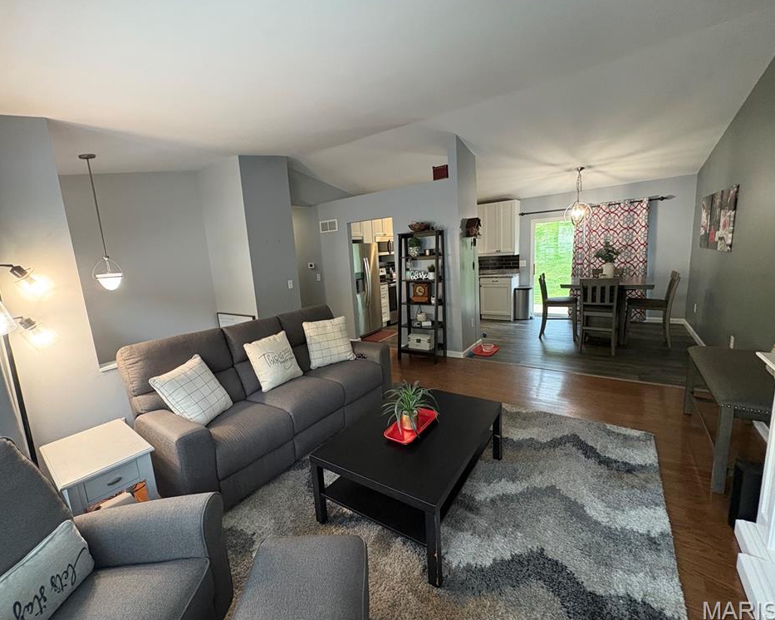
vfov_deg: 84.0
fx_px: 344
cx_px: 361
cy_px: 309
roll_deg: +3.9
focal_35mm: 15
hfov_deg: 96.7
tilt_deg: -9.4
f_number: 2.2
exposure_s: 1/60
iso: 500
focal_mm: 2.22
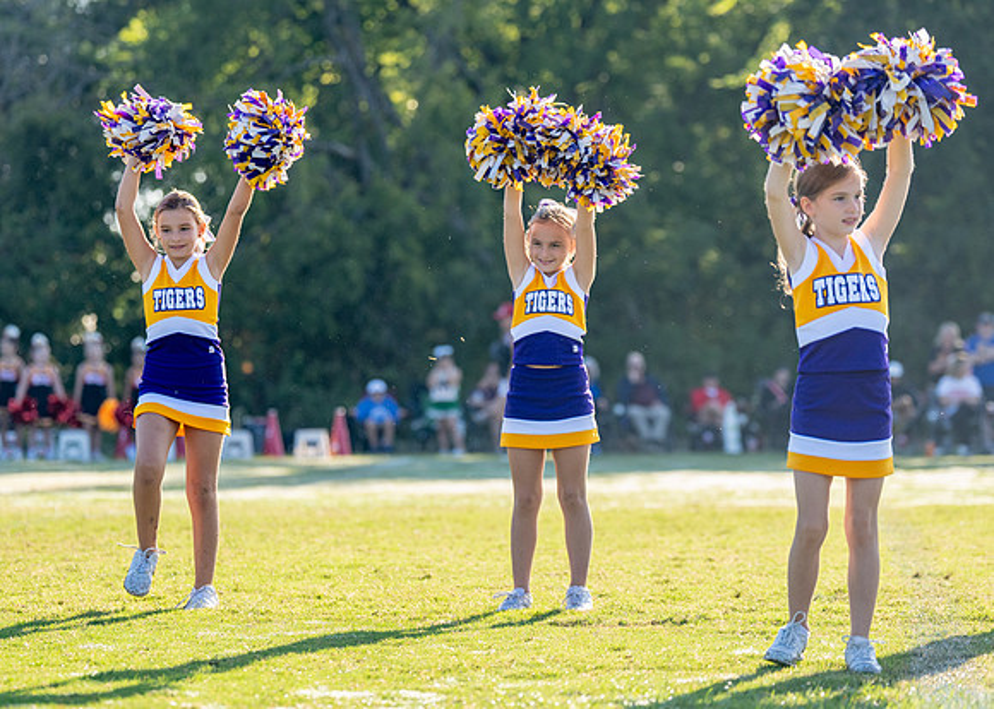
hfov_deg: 12.6
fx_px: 4498
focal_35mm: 159
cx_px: 505
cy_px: 372
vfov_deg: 9.0
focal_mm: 118
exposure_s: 1/2000
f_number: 2.8
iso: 400
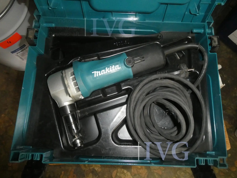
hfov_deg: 71.6
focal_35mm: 24
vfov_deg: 56.8
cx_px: 118
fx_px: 164
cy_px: 89
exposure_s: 1/60
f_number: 3.3
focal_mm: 4.3
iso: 800
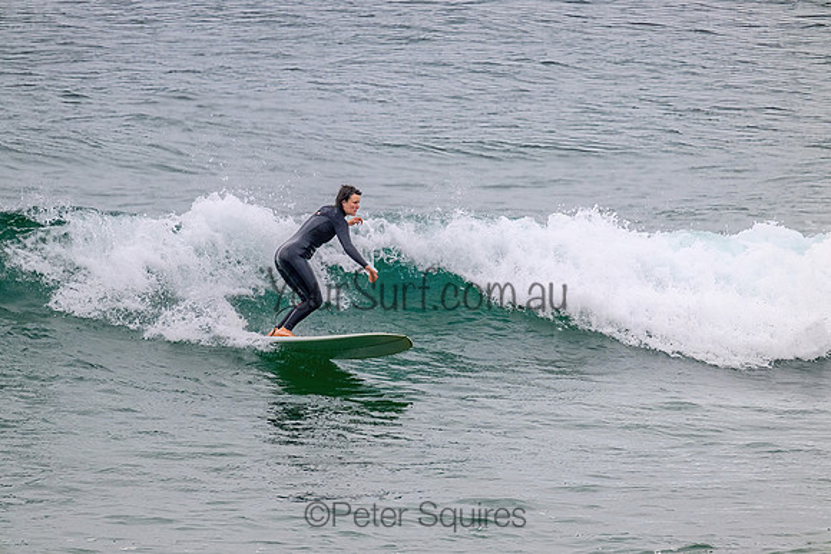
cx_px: 416
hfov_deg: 2.6
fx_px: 18470
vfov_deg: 1.7
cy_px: 277
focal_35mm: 800
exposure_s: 1/2000
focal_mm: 800
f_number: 11
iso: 1000
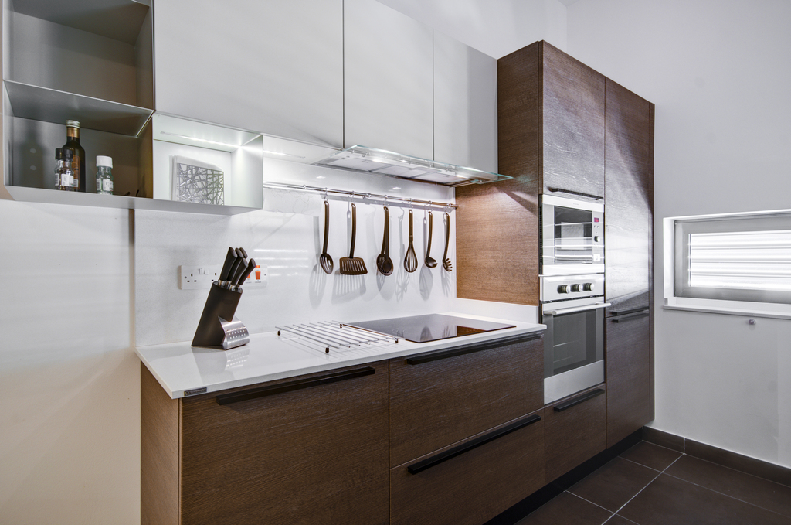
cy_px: 262
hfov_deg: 85.5
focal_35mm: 20
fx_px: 428
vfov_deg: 63.0
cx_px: 396
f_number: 8
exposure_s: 1/3
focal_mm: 13
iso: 200
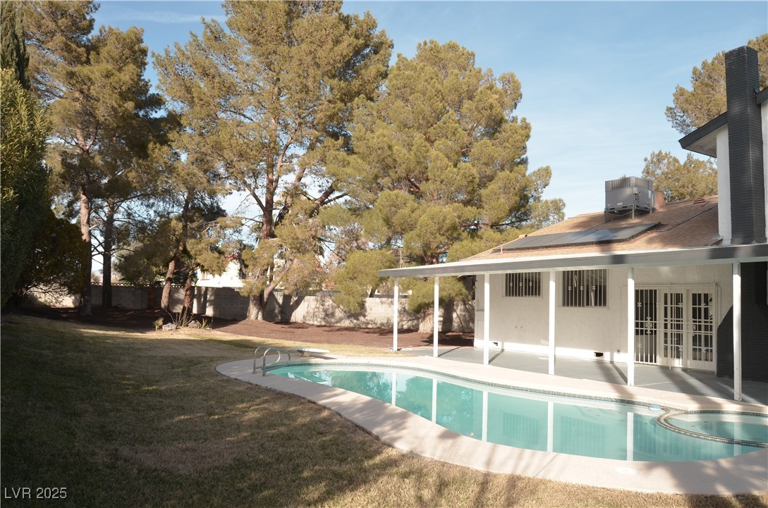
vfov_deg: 47.7
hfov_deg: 67.5
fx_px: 575
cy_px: 254
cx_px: 384
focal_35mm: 27
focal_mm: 18
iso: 200
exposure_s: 1/250
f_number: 8
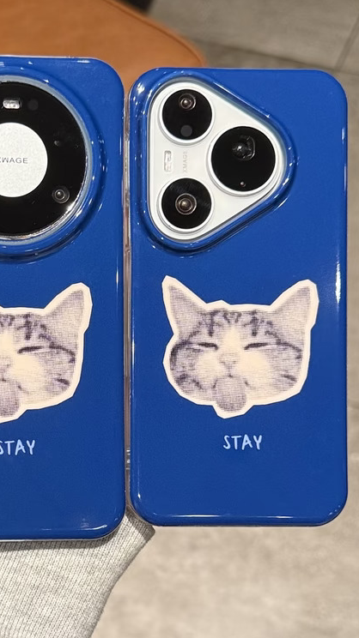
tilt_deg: -60.1
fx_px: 457
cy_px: 328
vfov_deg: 69.9
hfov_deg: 42.2
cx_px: 114
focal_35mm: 27
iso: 200
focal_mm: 6.76
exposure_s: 1/50
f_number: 1.78
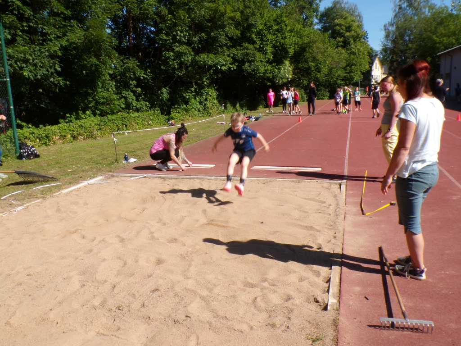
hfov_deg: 56.8
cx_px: 230
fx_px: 426
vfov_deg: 44.2
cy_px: 173
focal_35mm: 32
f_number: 8.3
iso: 100
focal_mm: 5.8
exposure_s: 1/140
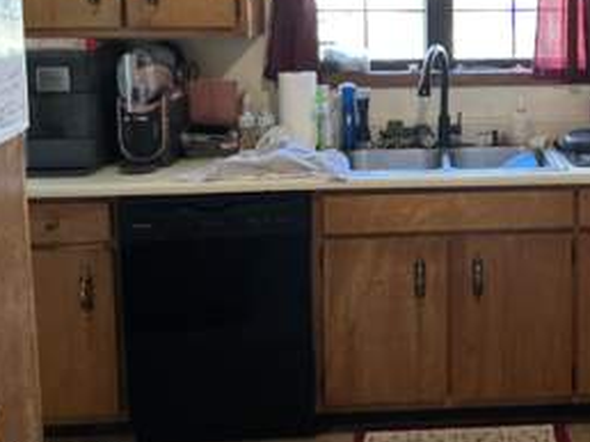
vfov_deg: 27.4
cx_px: 499
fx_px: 885
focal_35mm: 52
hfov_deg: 35.3
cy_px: 84
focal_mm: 3
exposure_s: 1/40
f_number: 1.8
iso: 320
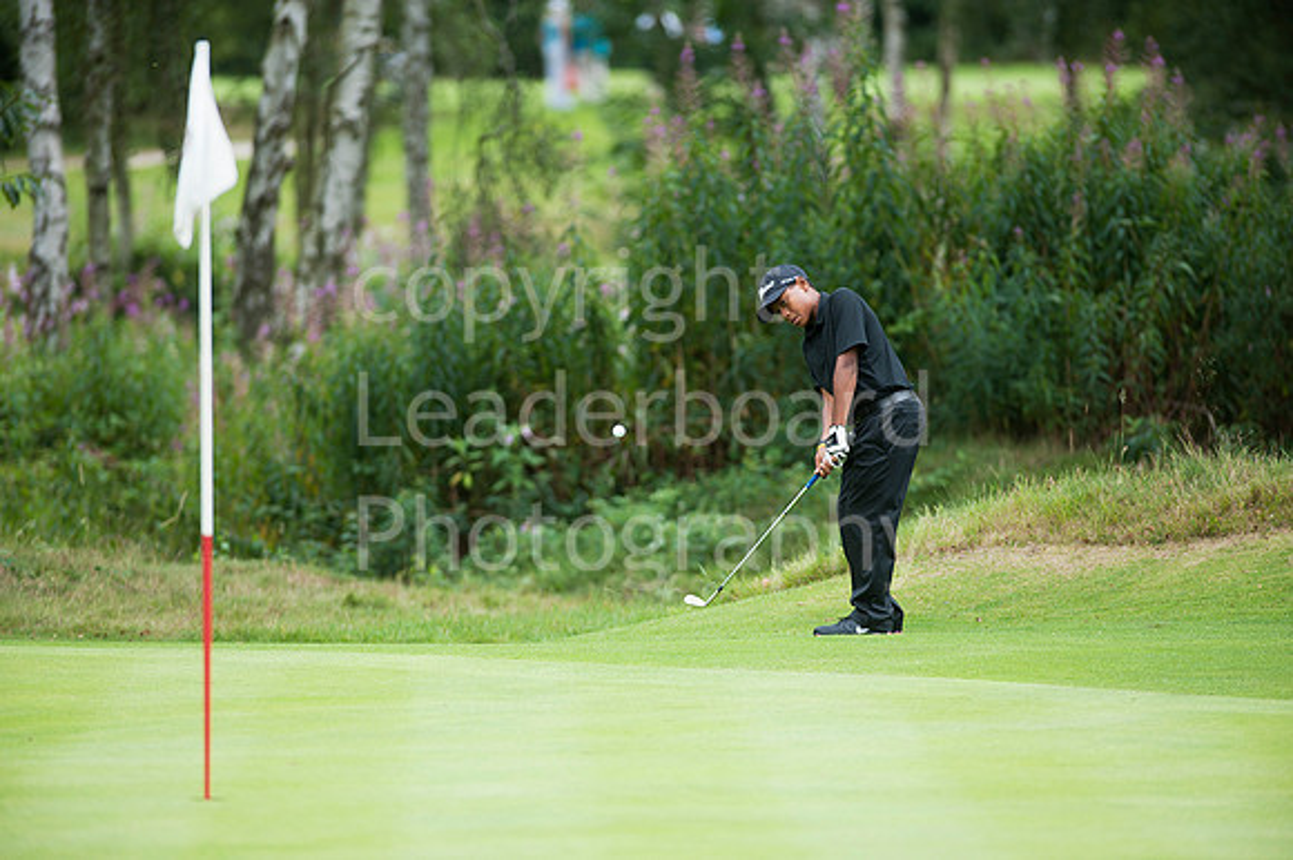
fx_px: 10768
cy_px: 430
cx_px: 646
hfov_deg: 6.9
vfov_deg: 4.6
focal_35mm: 300
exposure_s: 1/1250
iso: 400
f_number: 4
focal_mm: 300
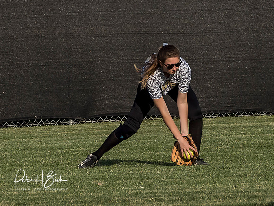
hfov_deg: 2.7
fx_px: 5902
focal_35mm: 746
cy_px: 114
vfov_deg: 2.0
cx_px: 177
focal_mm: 127
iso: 400
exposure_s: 1/2000
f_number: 6.3
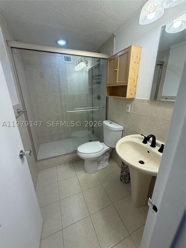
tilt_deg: -18.3
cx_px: 93
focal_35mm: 14
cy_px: 124
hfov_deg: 85.7
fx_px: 100
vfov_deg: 102.1
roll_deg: +1.2
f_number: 2.2
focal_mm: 2.22
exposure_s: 1/120
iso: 125
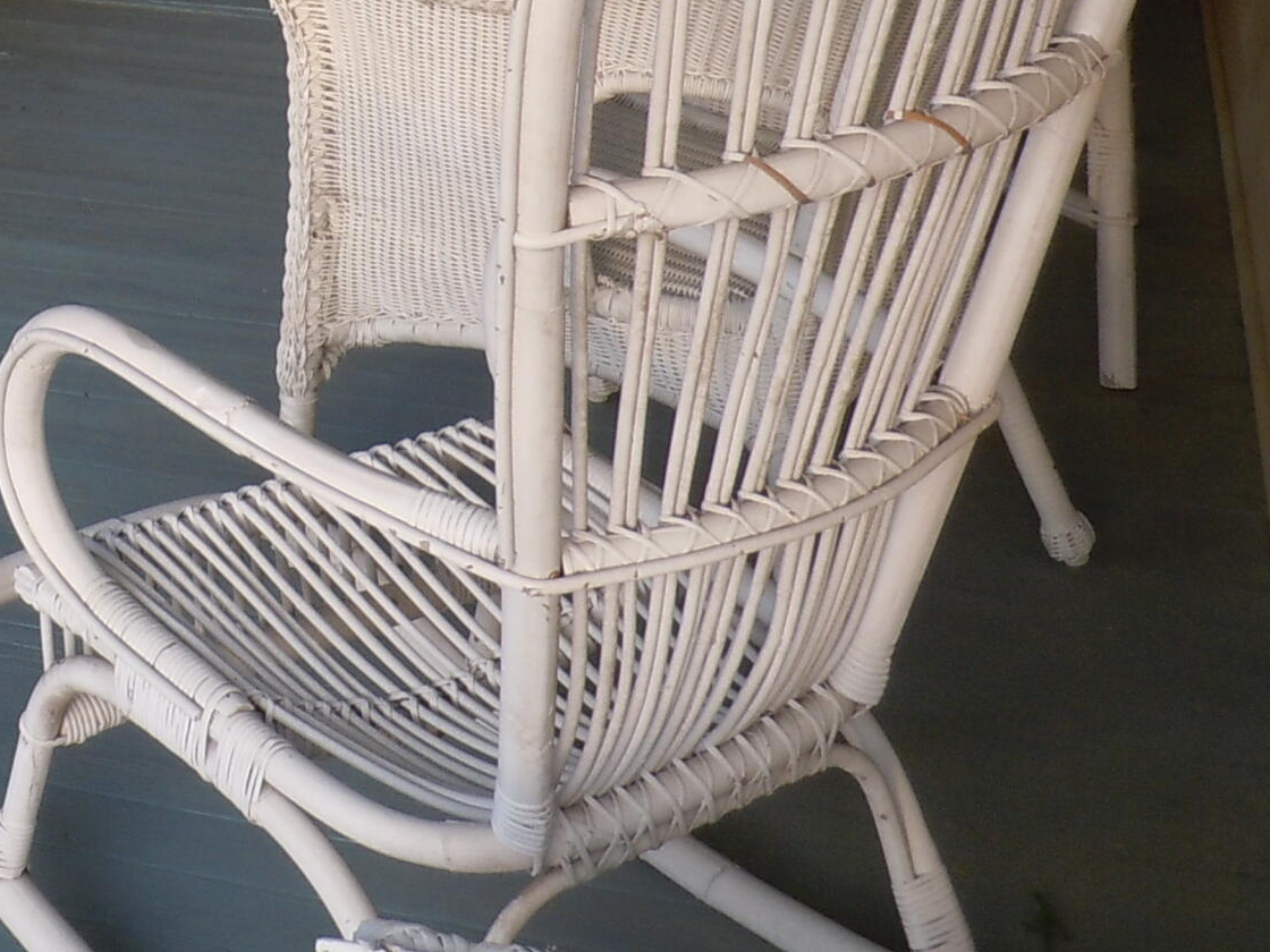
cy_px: -244
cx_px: -74
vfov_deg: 18.4
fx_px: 2752
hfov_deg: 24.5
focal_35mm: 75
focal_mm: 5
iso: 100
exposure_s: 1/100
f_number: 3.7
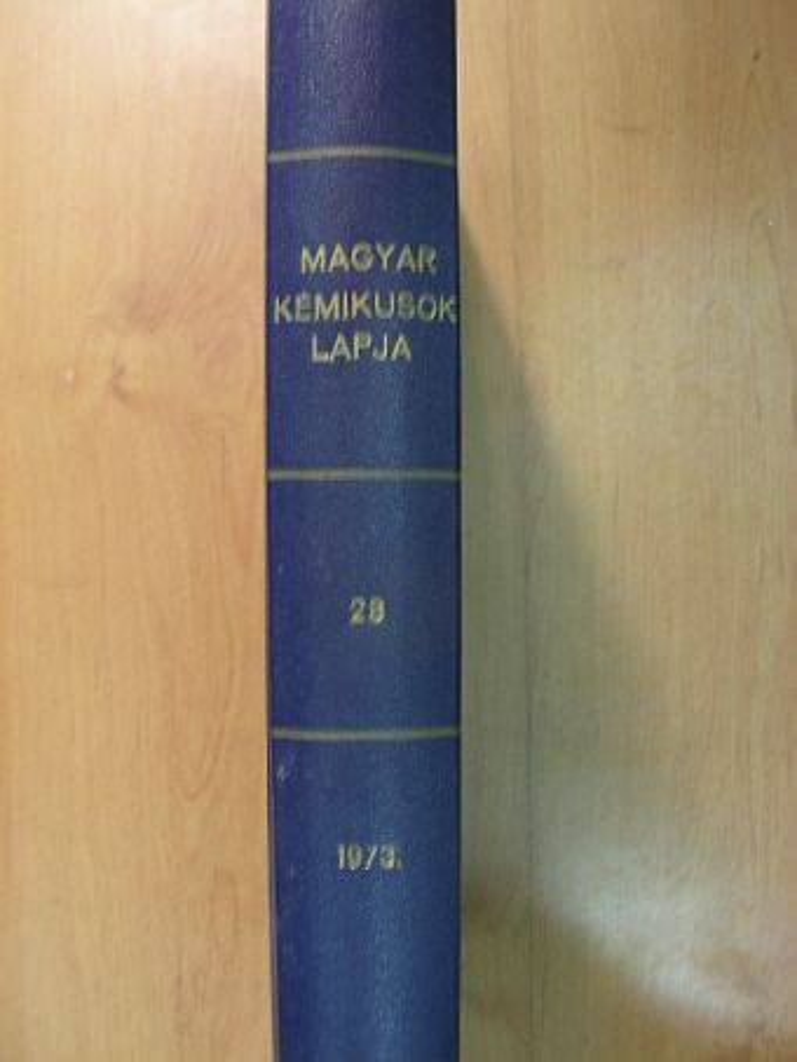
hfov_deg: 35.2
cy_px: 531
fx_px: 1258
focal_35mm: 41
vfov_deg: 45.8
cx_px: 398
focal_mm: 6.8
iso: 100
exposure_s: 1/15.2
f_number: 3.5
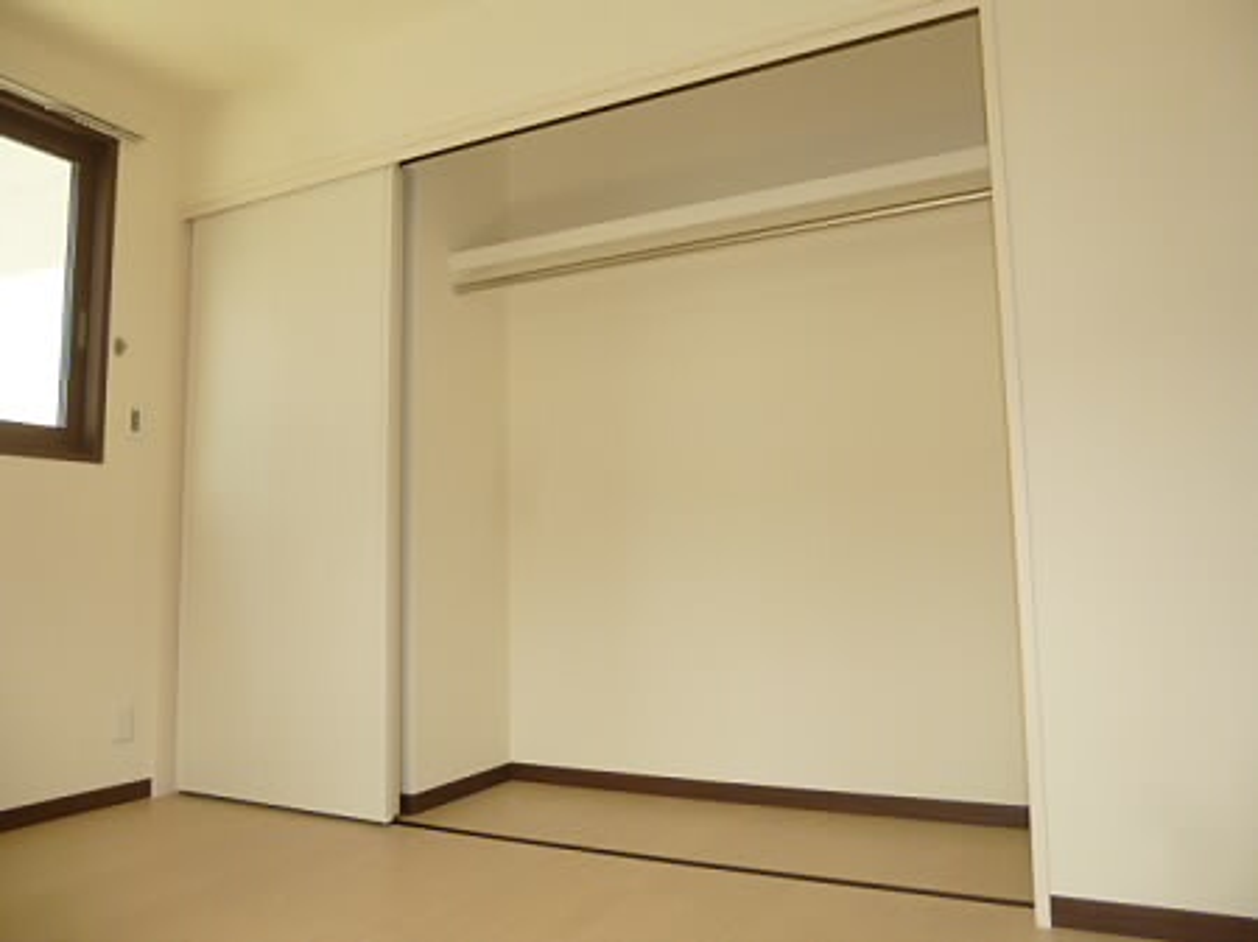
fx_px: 908
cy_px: 471
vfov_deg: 54.8
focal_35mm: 25
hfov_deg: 69.4
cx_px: 629
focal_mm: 4.5
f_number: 3.1
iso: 100
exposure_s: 1/125
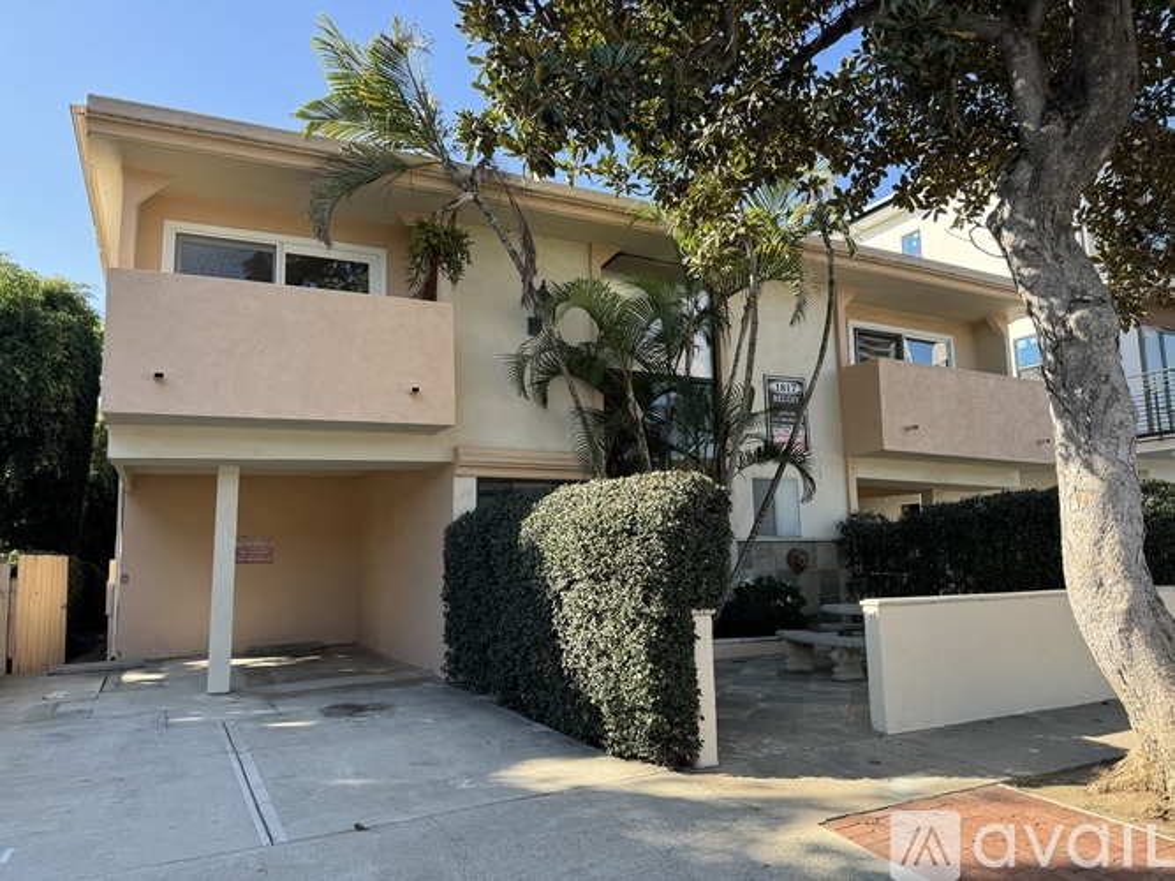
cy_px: 440
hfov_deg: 71.6
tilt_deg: +9.1
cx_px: 588
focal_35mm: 24
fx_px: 815
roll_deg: +1.2
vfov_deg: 56.8
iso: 80
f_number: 1.78
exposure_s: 1/822
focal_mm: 6.86
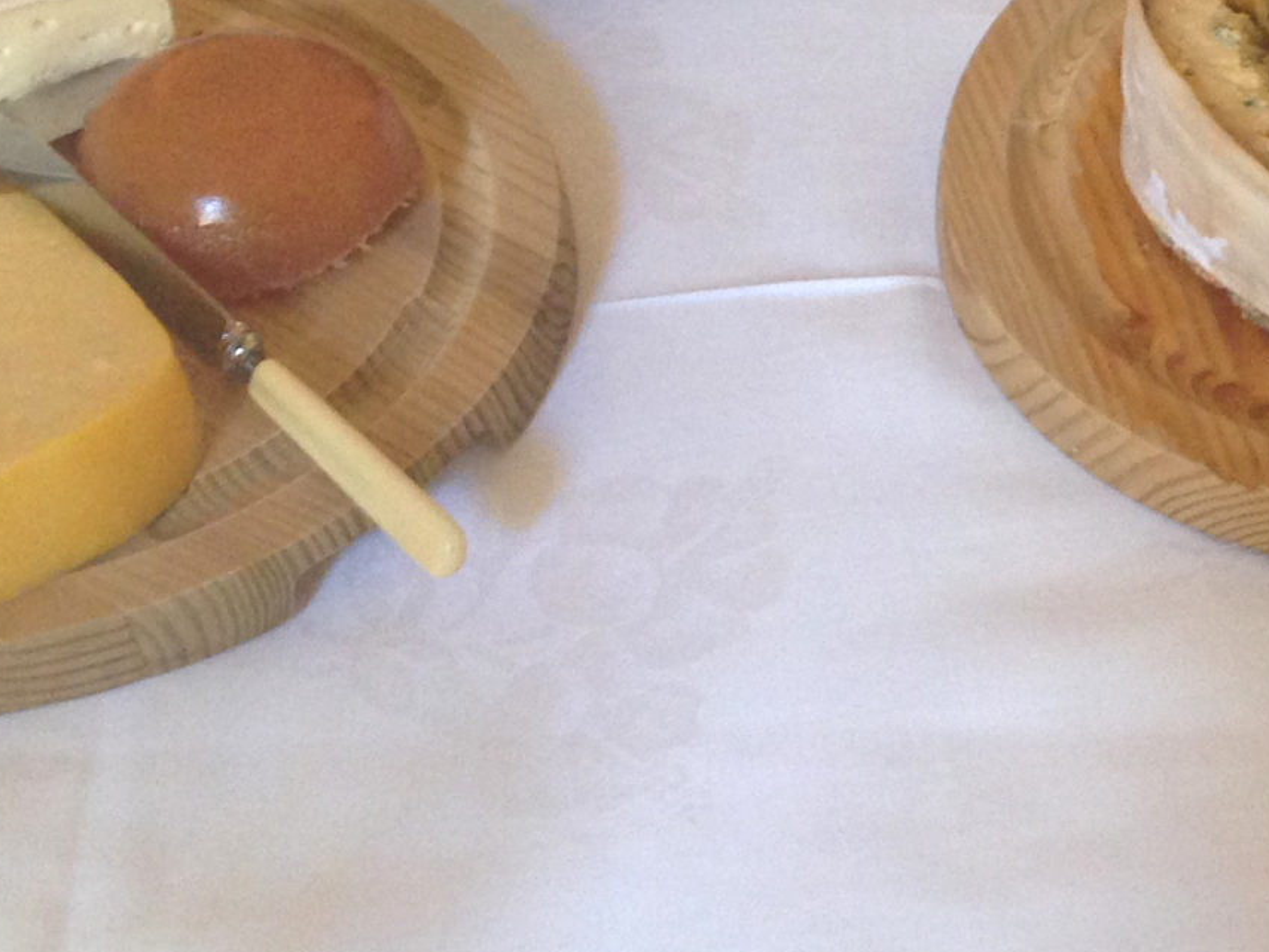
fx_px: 3630
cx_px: 1406
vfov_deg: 14.9
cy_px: 296
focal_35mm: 99
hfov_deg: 19.0
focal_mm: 4.12
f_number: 2.4
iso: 125
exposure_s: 1/20
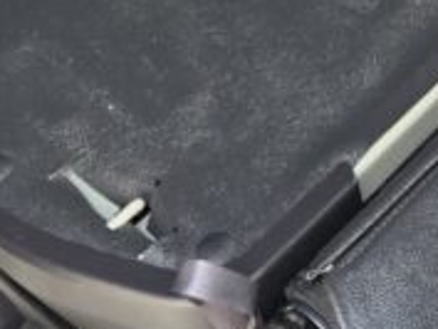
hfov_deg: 17.8
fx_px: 1317
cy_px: -257
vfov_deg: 12.9
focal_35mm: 104
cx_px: 544
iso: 160
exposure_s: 1/100
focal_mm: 5.4
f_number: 1.8
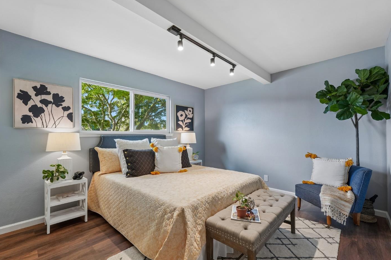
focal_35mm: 15
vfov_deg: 77.3
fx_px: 163
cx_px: 194
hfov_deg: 100.4
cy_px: 136
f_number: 9
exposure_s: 1/25
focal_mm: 14
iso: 500
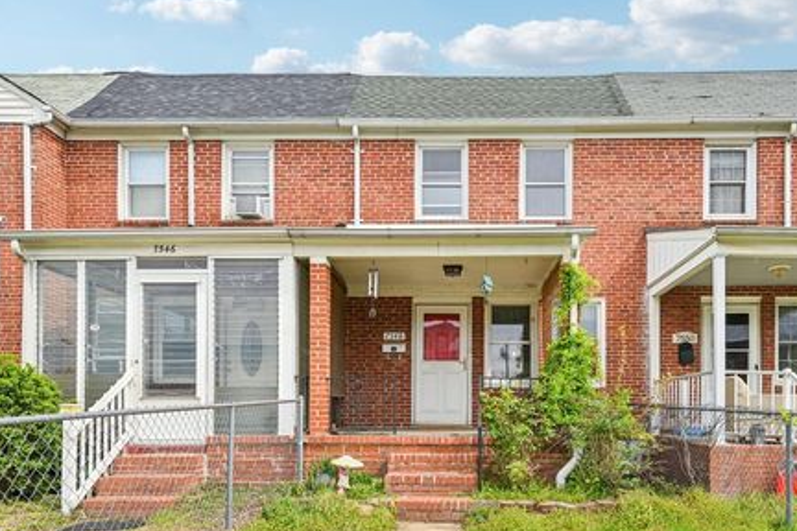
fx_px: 487
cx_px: 458
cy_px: 298
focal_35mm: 22
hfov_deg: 78.1
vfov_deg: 57.1
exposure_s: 1/160
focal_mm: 19
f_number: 8
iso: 100
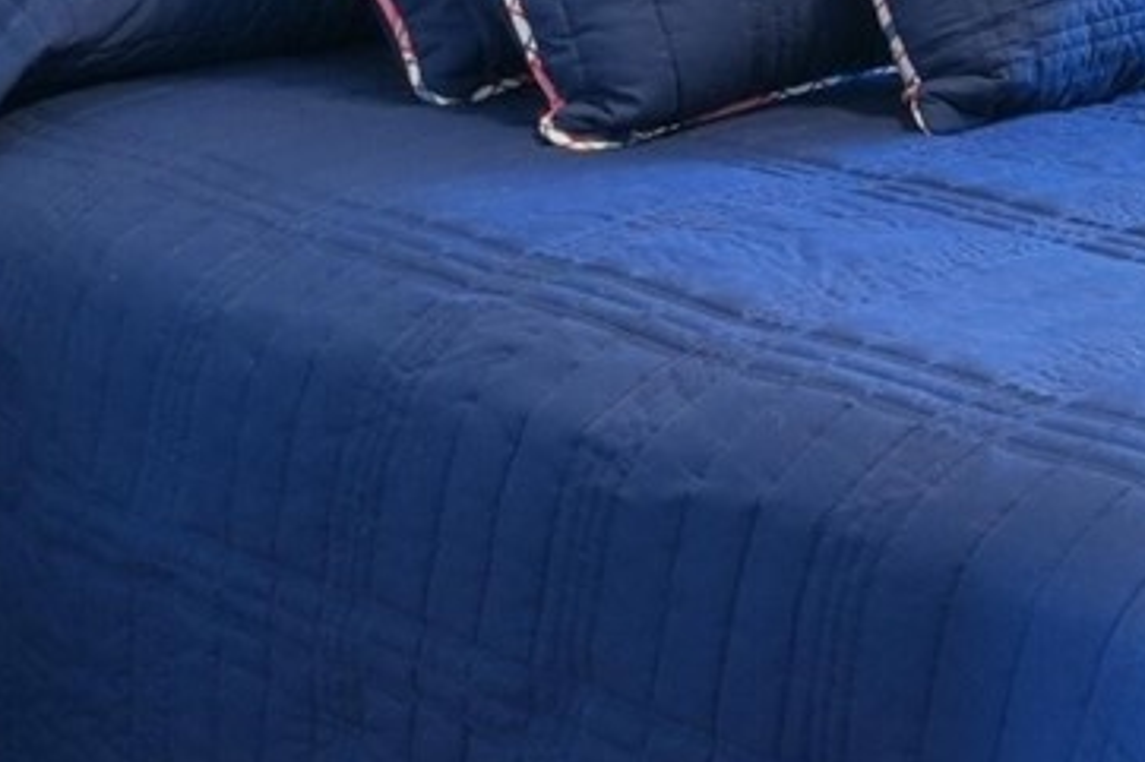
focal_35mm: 102
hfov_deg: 16.7
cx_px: 2040
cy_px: -639
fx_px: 3243
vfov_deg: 12.2
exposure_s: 1/3.33
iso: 320
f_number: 8
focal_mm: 17
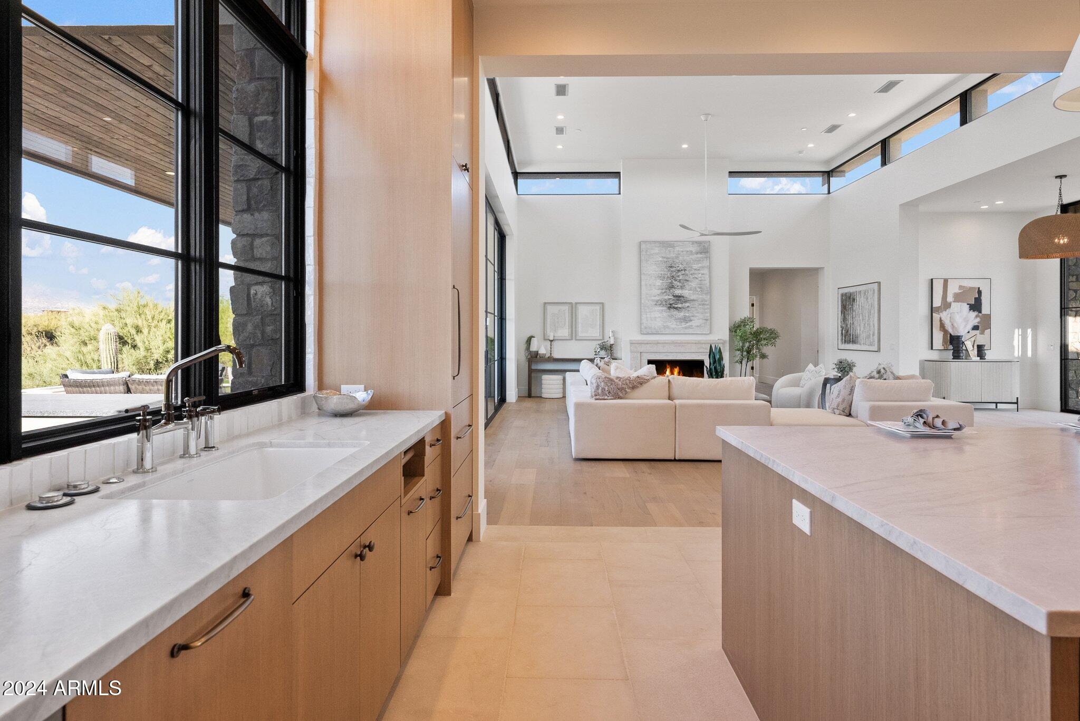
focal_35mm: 20
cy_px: 360
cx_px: 540
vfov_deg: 62.0
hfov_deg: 84.0
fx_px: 600
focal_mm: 20
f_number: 8
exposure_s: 1/320
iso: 2500
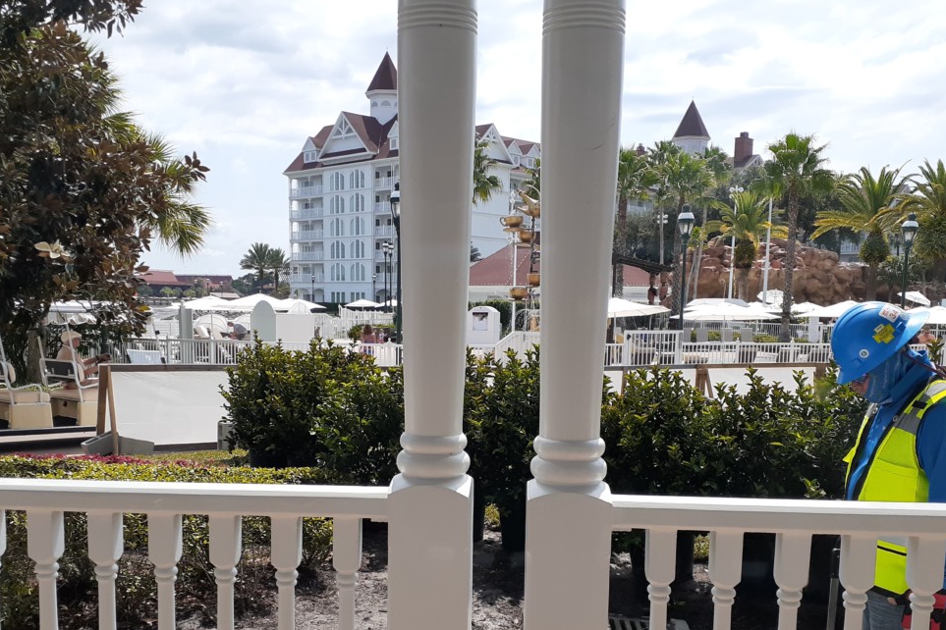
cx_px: 450
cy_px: 432
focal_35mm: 35
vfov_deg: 37.3
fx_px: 920
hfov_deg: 54.4
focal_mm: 3.6
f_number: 1.9
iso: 40
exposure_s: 1/855
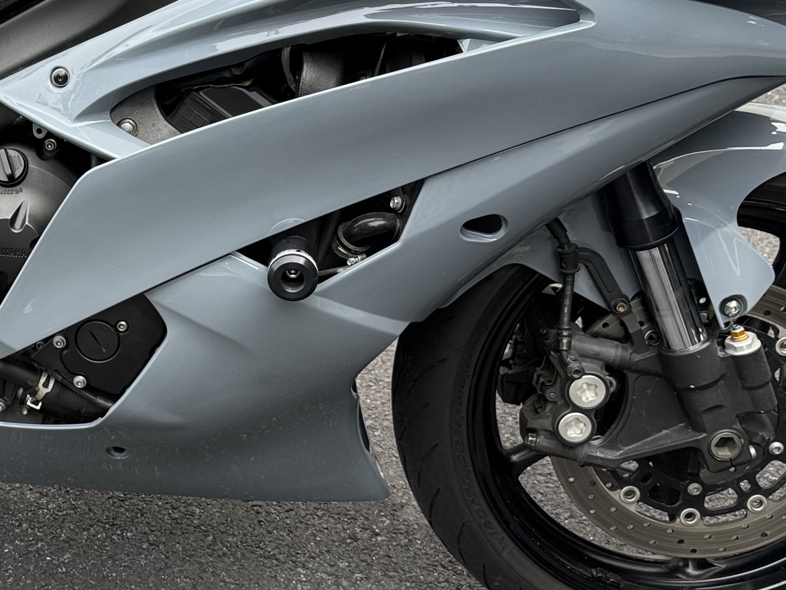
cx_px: -10
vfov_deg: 23.6
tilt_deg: -31.7
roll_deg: +2.3
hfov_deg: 29.1
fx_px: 1408
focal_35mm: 62
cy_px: 229
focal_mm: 6.76
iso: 80
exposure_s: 1/558
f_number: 1.78
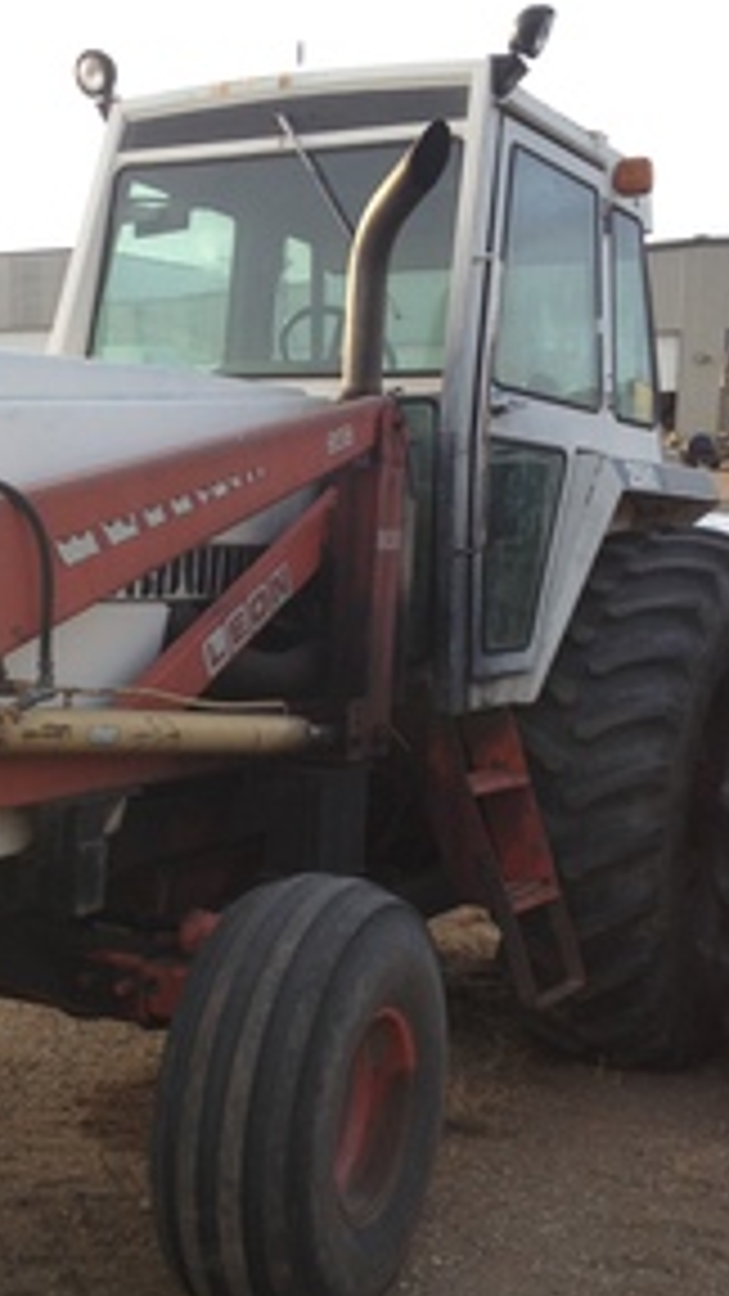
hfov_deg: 22.1
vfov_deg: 38.4
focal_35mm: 54
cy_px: 742
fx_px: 1856
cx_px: 198
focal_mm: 4.28
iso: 50
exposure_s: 1/196
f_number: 2.4
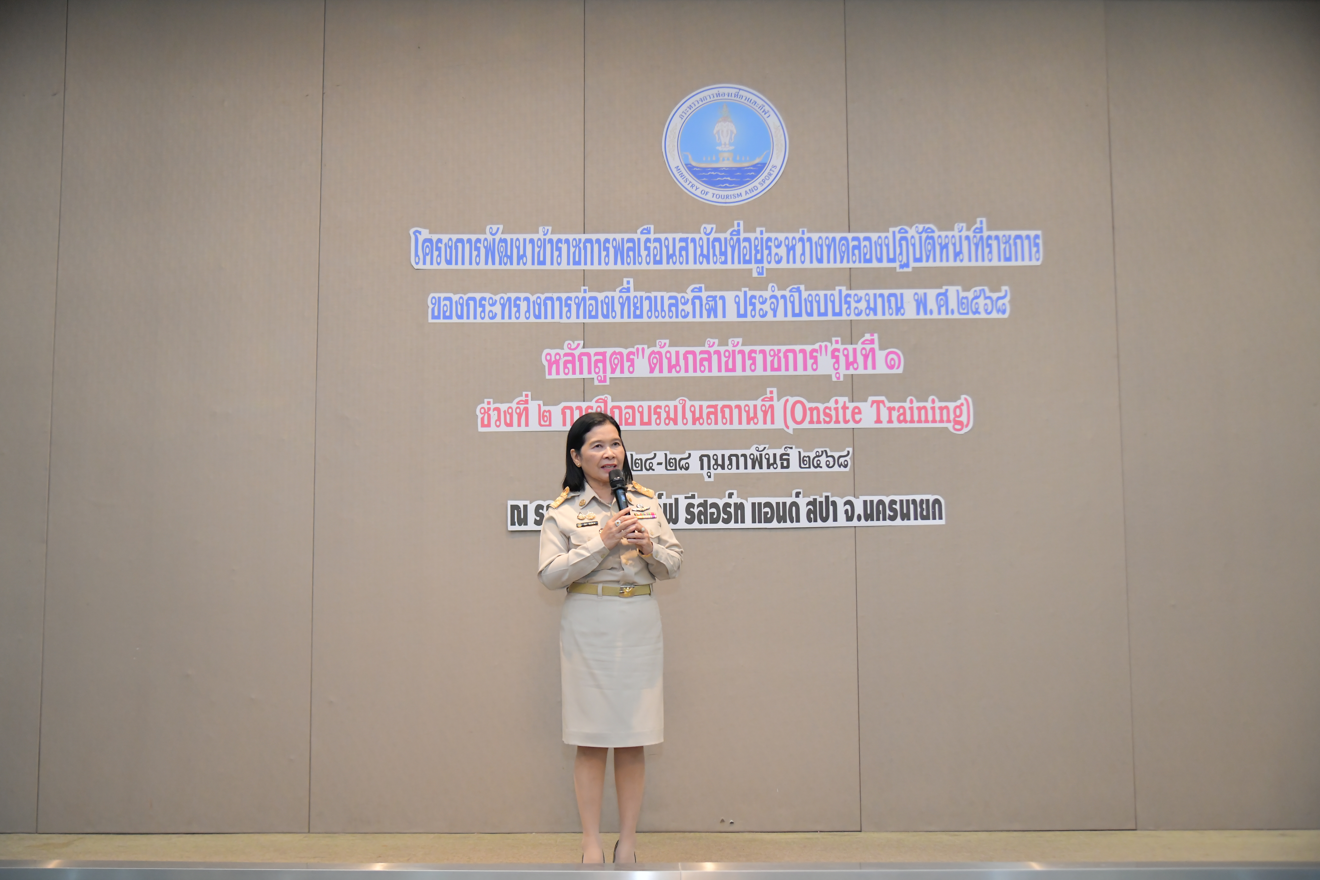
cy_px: 440
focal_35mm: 44
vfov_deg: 30.5
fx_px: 1613
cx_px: 660
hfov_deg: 44.5
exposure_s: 1/200
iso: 2500
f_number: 4
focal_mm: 44
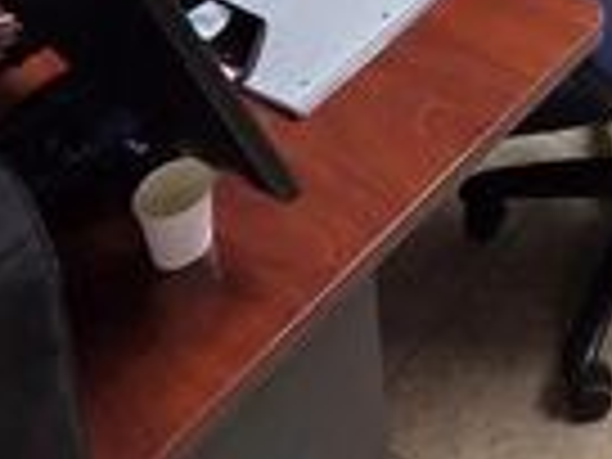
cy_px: -544
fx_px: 1078
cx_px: 814
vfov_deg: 16.1
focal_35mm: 61
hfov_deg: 26.4
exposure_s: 1/120
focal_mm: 2.2
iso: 250
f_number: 2.2
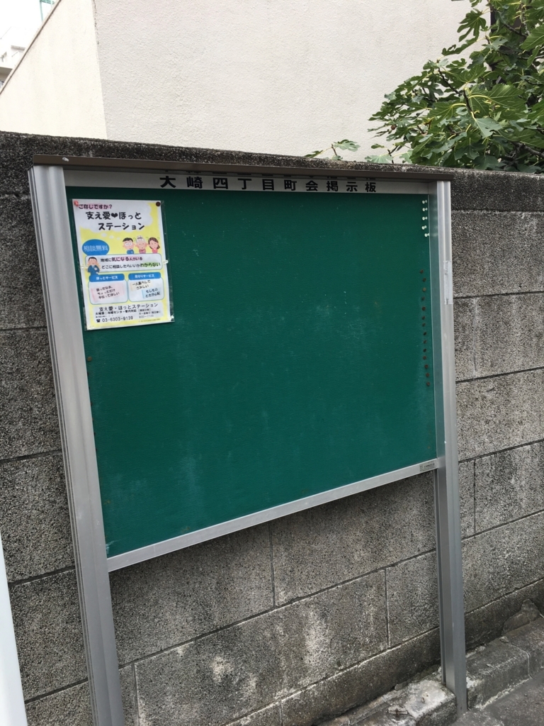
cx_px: 272
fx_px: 608
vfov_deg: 61.7
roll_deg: +3.7
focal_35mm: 29
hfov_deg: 48.2
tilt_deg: -6.6
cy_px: 363
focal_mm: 4.15
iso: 25
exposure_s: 1/126
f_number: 2.2
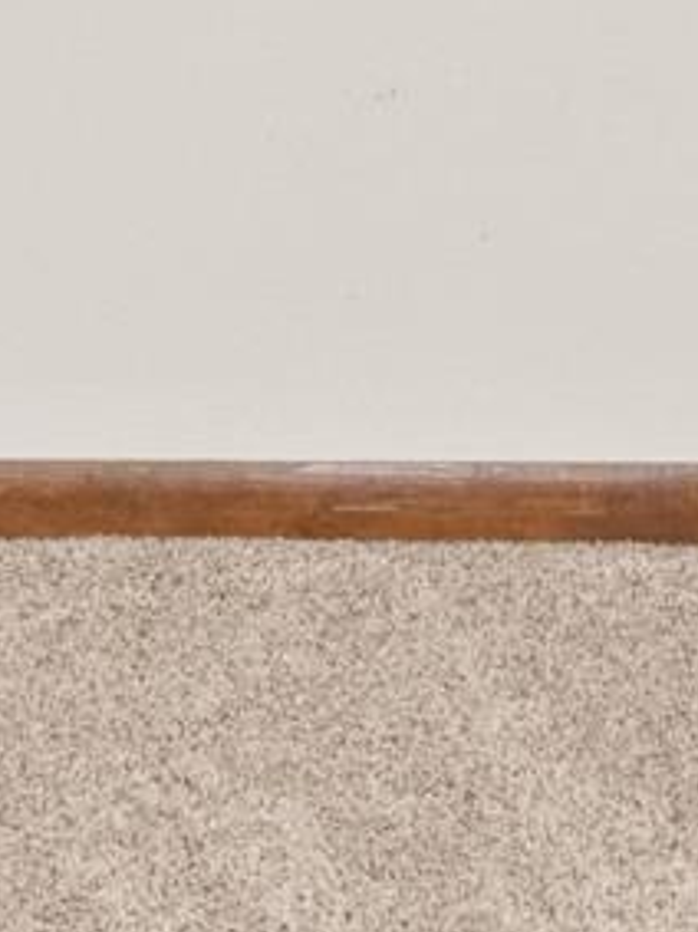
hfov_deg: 9.7
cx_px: 352
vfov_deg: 11.3
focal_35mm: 153
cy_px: -1097
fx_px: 4117
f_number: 9
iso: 320
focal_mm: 10
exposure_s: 1.6
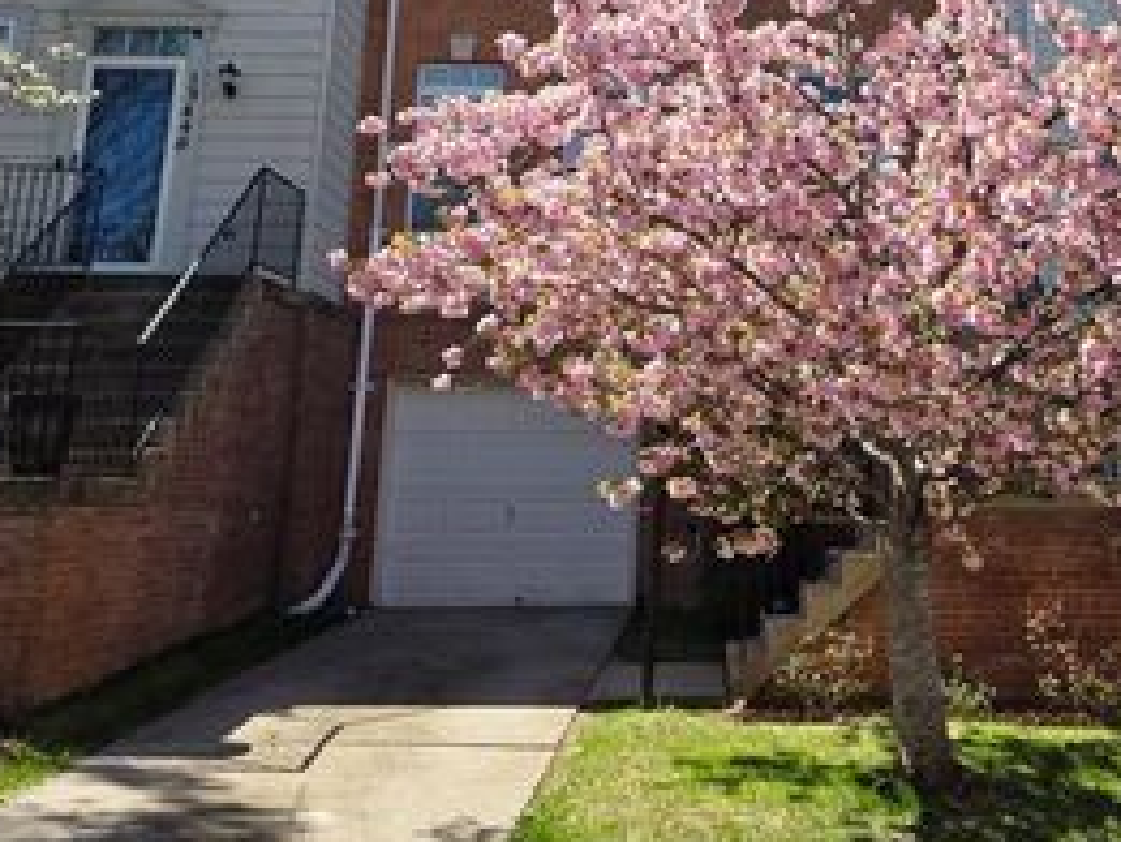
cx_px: 799
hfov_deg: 42.0
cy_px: 101
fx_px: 1426
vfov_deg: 31.5
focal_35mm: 44
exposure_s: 1/2874
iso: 80
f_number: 1.7
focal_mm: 6.3
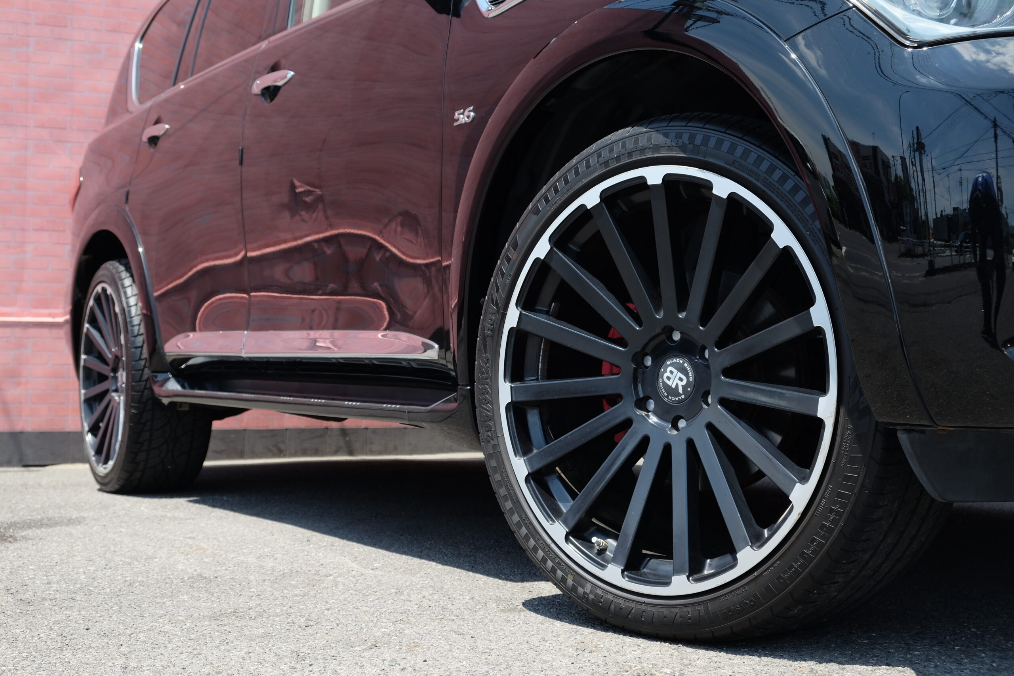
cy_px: 338
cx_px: 507
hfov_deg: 41.9
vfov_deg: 28.7
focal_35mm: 47
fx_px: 1324
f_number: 5.6
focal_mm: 31.5
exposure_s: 1/420
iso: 400
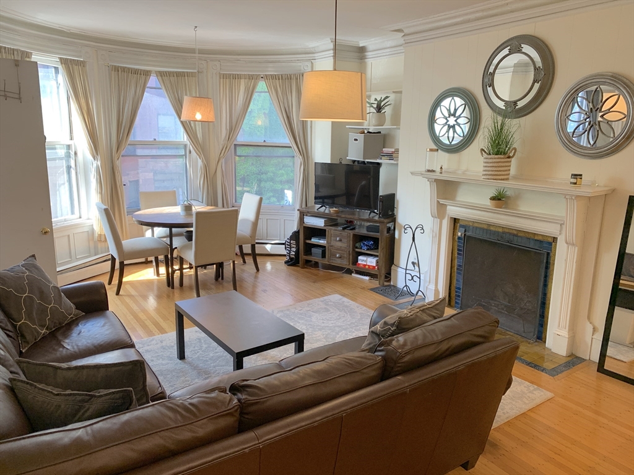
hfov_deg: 67.3
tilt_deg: -13.0
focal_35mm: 26
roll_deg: -0.5
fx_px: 476
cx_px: 317
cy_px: 238
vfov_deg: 53.1
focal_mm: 4.25
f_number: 1.8
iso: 64
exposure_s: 1/60
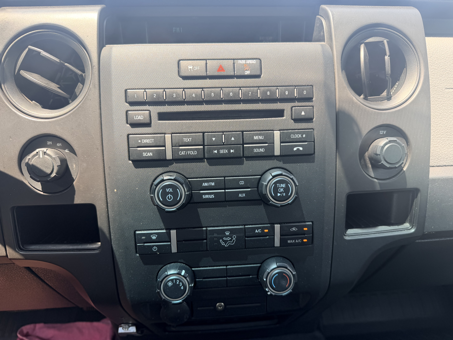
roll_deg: -0.2
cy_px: 170
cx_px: 226
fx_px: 314
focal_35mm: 24
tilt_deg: -25.3
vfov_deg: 56.8
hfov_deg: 71.6
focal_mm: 6.76
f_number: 1.78
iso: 80
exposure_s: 1/285
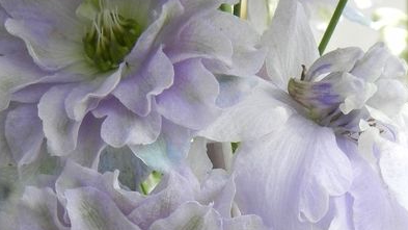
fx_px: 984
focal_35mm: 91
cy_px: 308
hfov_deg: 23.4
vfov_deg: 12.8
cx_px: 160
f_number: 5.6
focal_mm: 7.3
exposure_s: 1/320
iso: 160
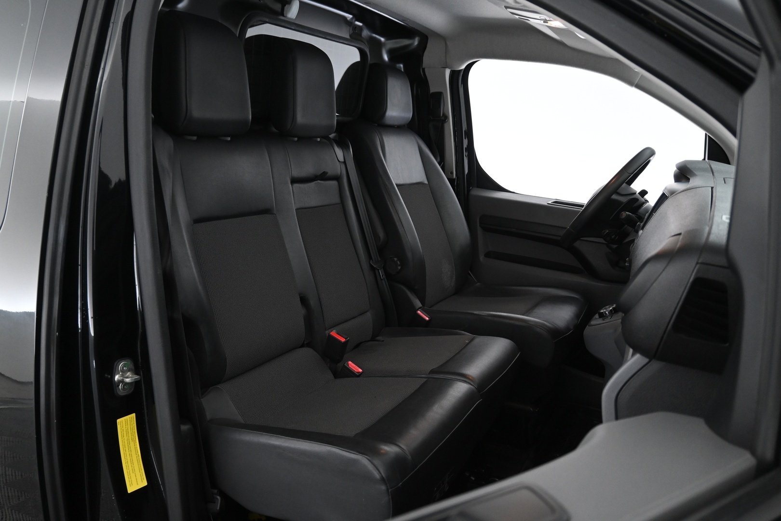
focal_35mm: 29
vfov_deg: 44.6
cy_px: 260
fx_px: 635
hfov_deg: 63.2
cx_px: 390
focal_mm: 19.5
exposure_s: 1/30
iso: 1600
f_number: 3.8
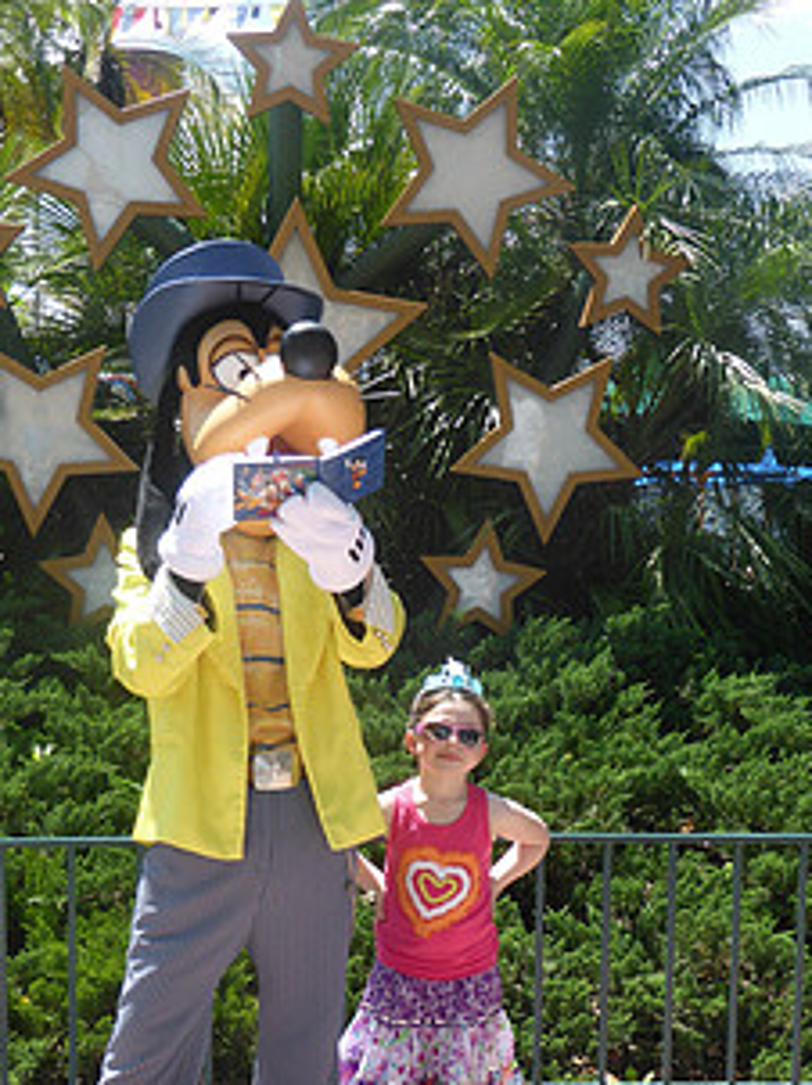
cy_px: 776
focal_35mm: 64
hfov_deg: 22.9
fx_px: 2005
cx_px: 433
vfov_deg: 29.9
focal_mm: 7.4
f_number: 3.9
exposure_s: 1/400
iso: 100
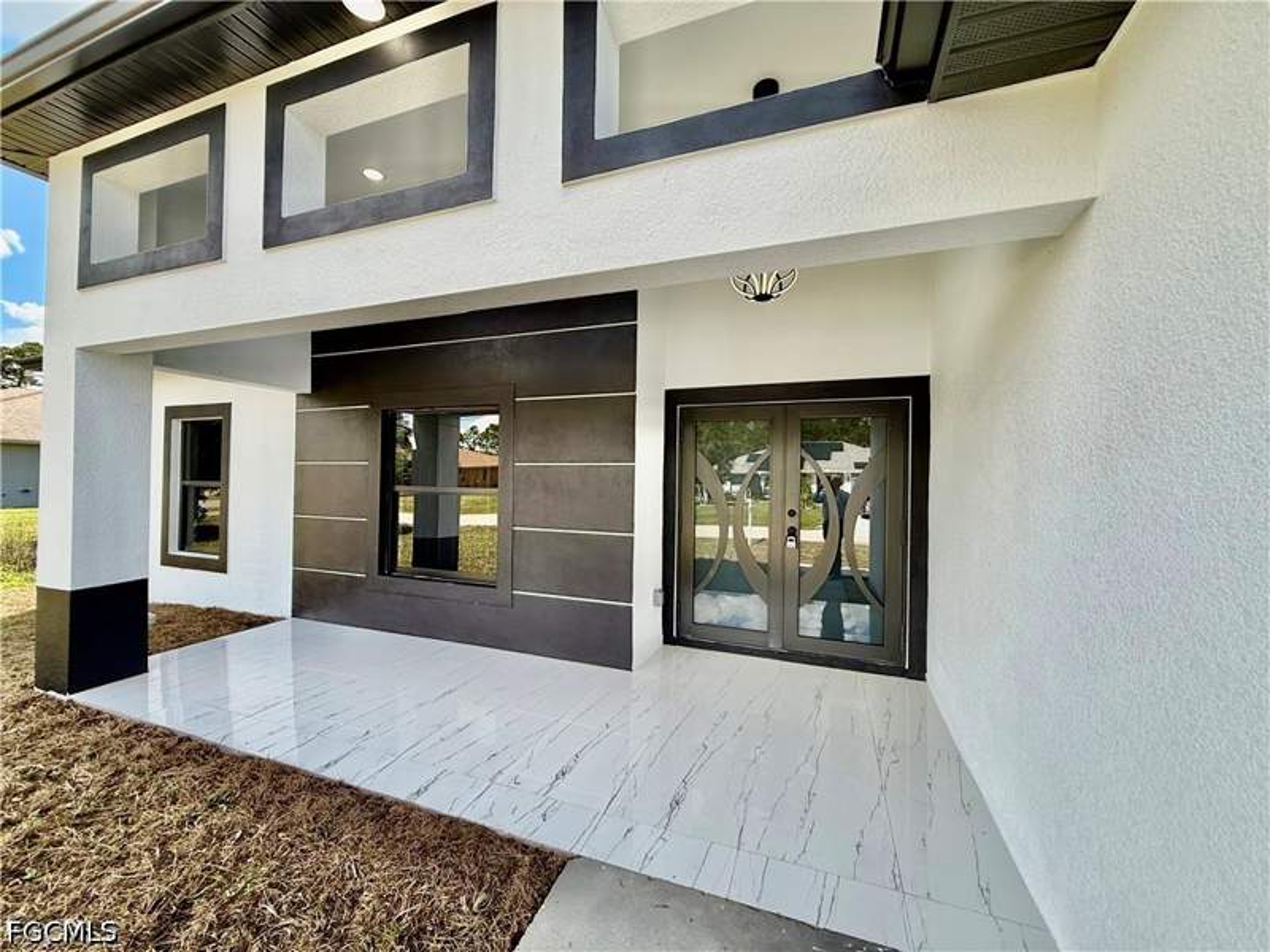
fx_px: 514
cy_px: 476
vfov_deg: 85.7
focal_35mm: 14
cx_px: 635
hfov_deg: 102.1
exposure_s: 1/319
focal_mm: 2.22
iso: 50
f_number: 2.2
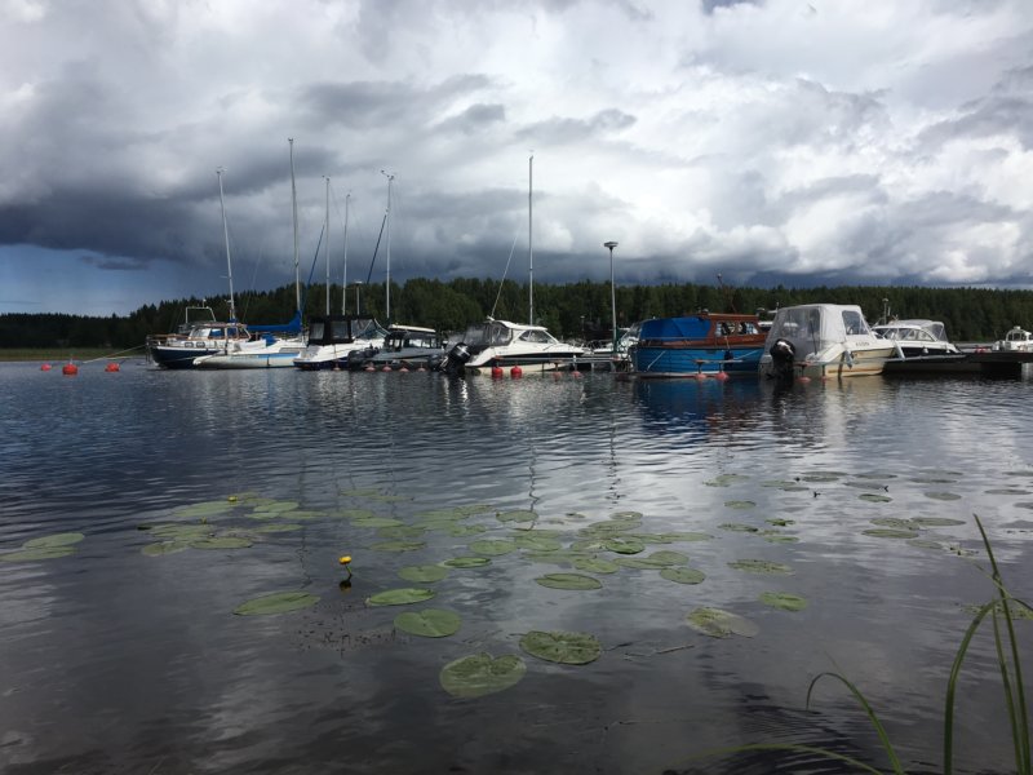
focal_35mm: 29
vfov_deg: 48.2
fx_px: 865
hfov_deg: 61.7
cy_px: 388
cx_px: 516
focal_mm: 4.15
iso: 25
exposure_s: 1/4274
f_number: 2.2
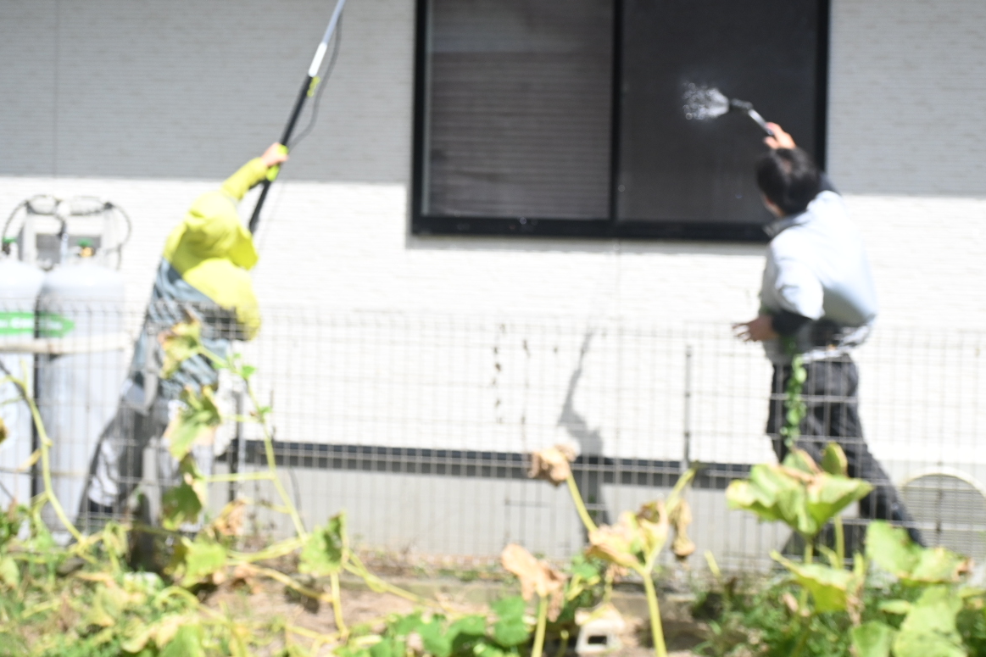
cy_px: 215
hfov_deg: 48.8
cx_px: 529
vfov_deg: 33.3
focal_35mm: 40
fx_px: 1087
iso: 640
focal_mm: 19
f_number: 3.8
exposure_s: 1/4000
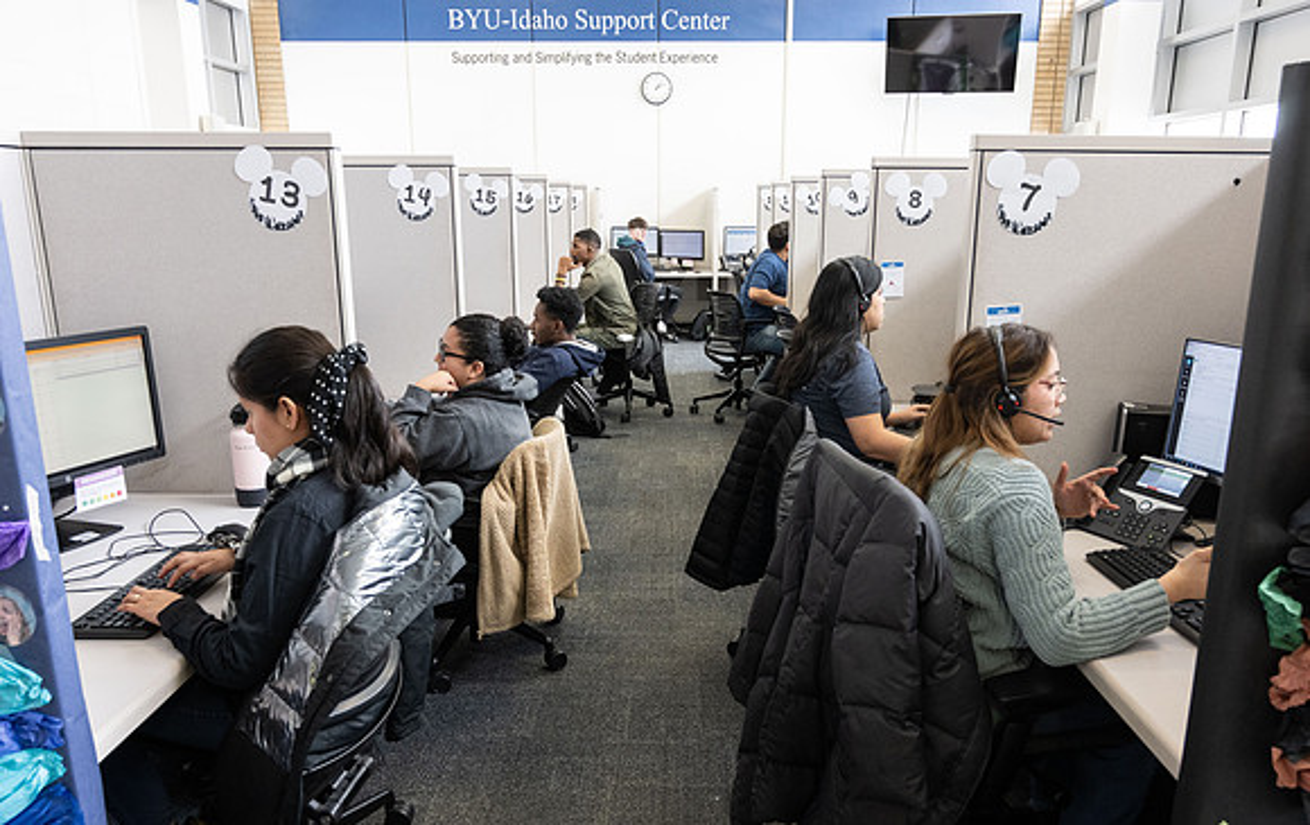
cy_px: 455
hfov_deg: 66.3
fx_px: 1002
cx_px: 672
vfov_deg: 44.7
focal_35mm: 28
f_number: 5
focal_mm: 25.5
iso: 2000
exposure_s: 1/125
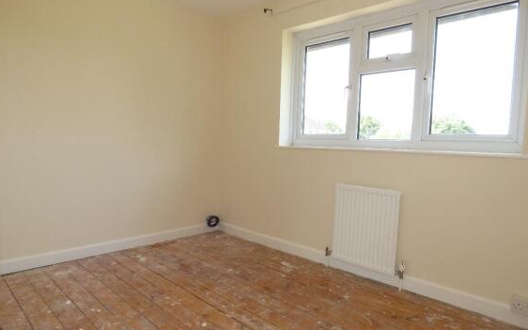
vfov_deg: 55.0
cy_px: 169
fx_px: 317
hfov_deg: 79.7
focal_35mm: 22
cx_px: 268
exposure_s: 1/30
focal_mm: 3.58
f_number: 4.5
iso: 100
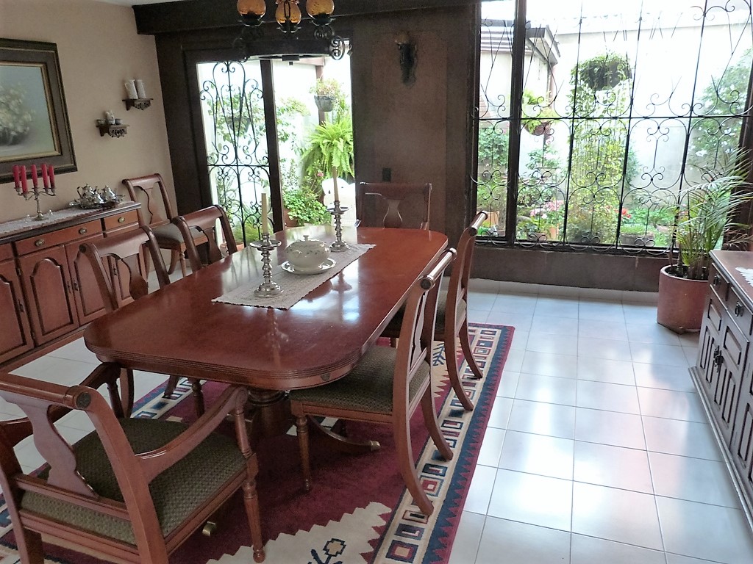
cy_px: 282
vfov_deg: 54.9
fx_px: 544
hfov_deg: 69.4
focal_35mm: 25
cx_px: 376
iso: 400
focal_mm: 4.5
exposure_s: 1/30
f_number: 2.8
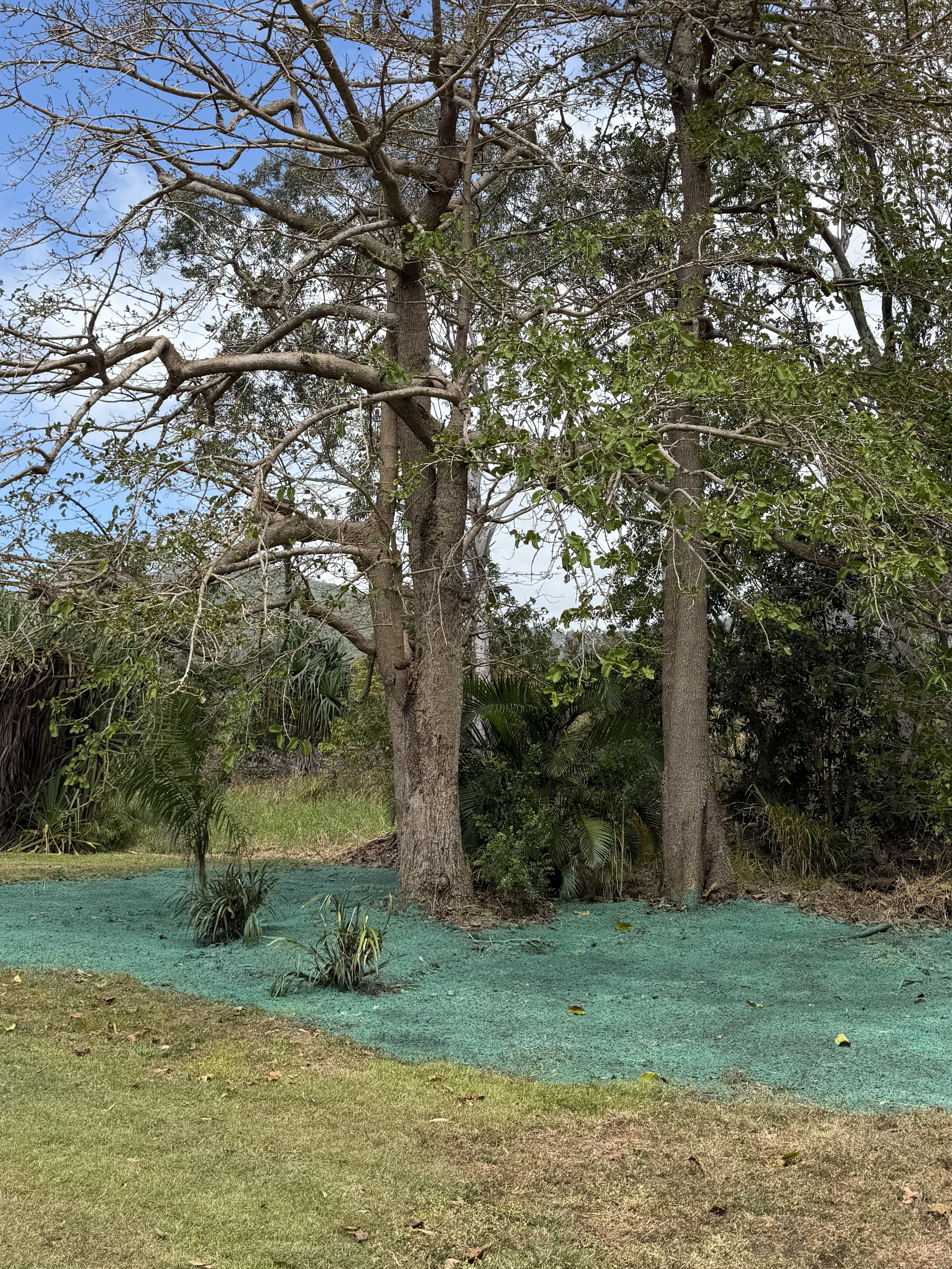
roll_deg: -1.4
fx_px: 1247
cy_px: 461
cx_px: 465
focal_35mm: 34
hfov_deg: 41.8
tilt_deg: +13.4
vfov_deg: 53.3
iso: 80
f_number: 1.78
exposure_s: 1/2611
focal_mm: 6.76
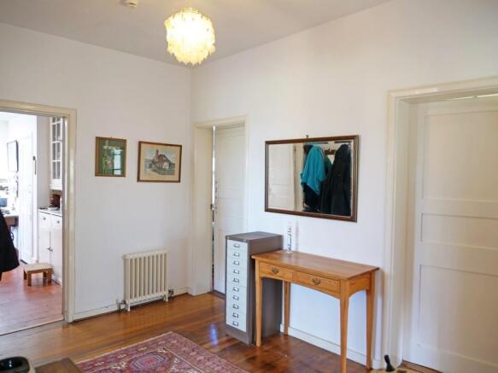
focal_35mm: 24
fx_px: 345
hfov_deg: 71.6
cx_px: 249
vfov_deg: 56.8
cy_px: 186
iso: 200
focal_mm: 12
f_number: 2.8
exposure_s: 1/20
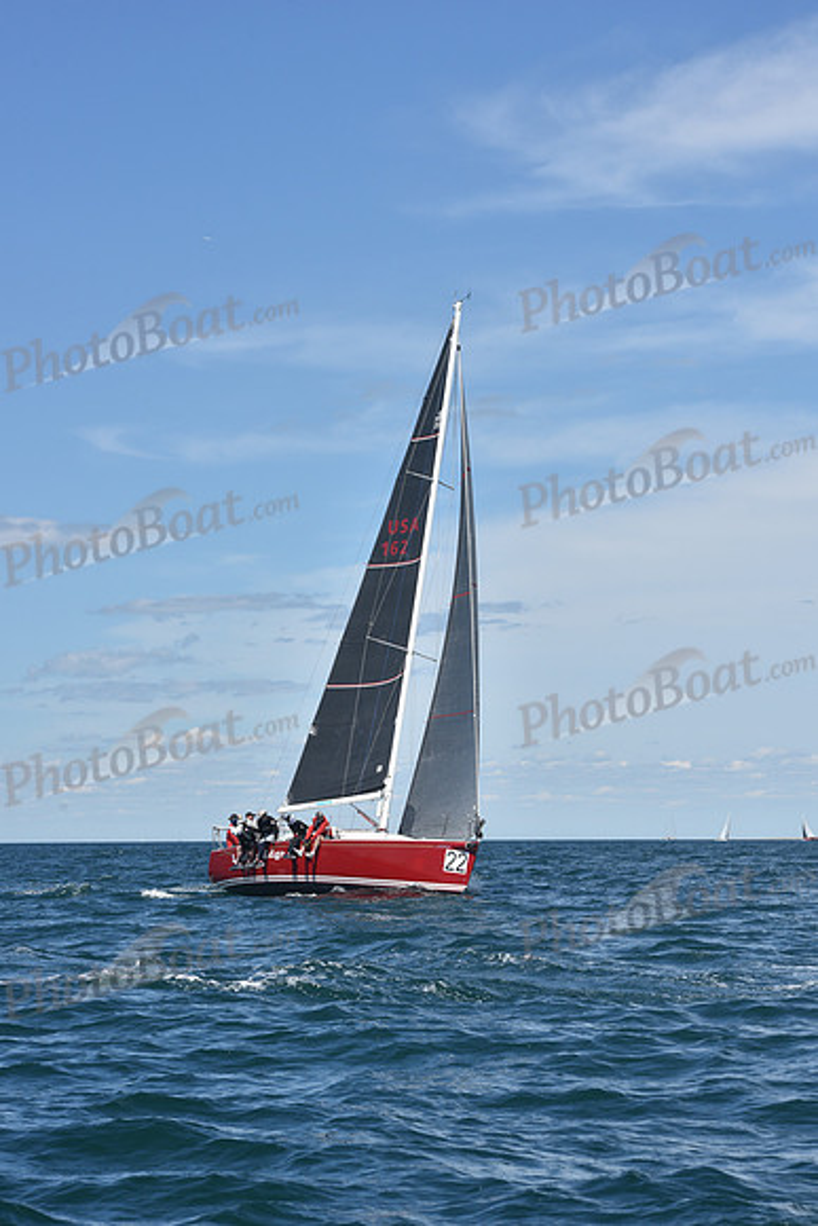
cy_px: 613
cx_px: 409
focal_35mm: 95
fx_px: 3236
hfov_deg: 14.4
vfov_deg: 21.5
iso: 250
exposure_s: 1/800
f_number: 11
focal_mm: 95
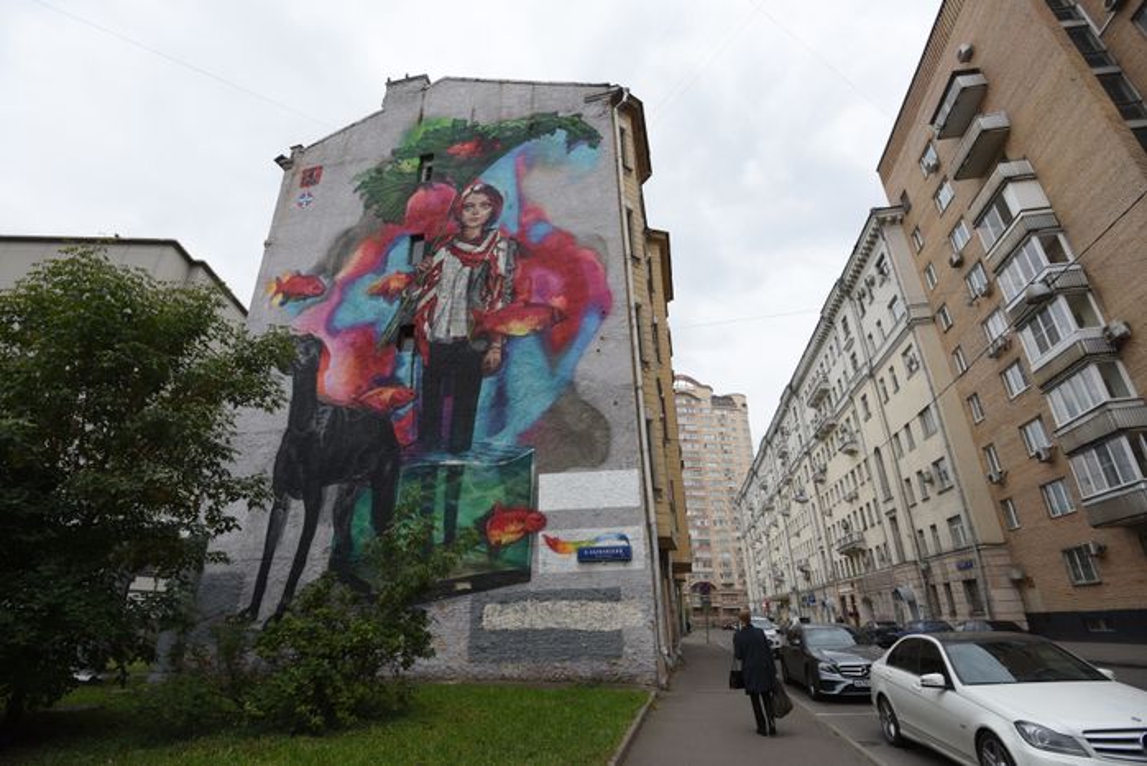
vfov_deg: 73.8
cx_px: 574
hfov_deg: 96.7
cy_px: 383
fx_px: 510
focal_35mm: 16
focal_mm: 16
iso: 640
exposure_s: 1/500
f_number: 5.6
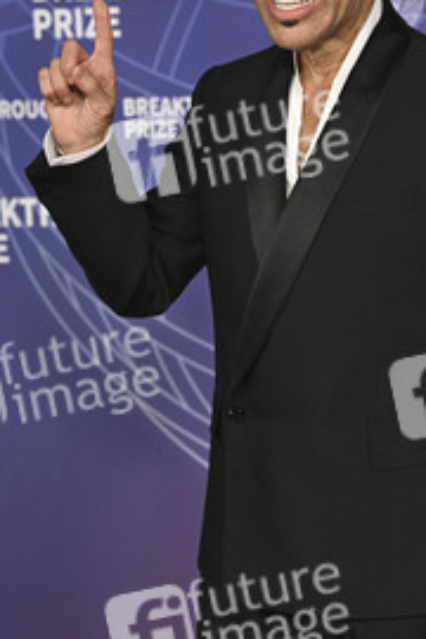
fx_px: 2077
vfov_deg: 17.5
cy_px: 265
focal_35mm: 117
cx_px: 296
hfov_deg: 11.7
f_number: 4
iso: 2000
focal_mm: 79
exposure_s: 1/320
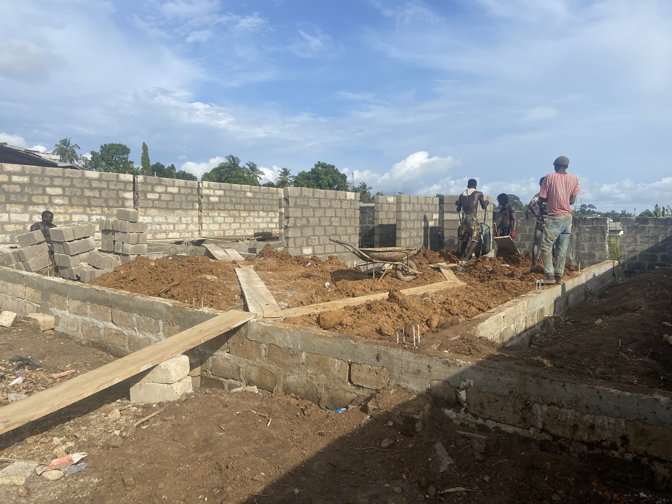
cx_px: 336
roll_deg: -0.7
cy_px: 252
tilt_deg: -4.0
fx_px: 505
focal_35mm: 26
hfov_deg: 67.3
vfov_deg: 53.1
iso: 32
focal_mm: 4.25
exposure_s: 1/3731
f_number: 1.8
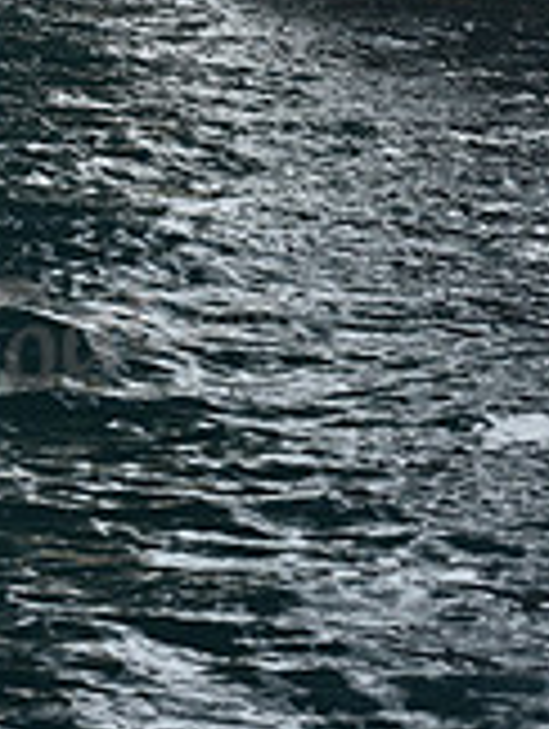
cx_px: 515
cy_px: -382
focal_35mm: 241
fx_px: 5083
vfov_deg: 8.0
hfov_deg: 6.2
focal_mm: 70
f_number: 9
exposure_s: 1/800
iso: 250
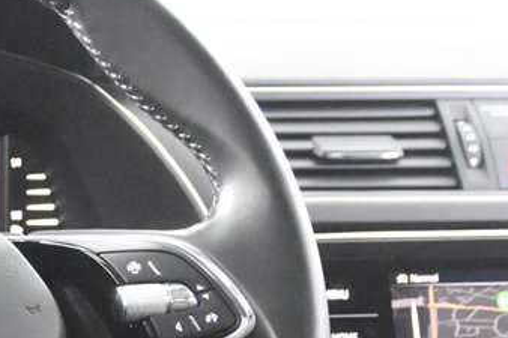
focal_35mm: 159
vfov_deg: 8.5
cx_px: -126
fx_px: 2242
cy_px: 475
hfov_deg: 12.6
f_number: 3.2
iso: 12800
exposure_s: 1/50
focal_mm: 28
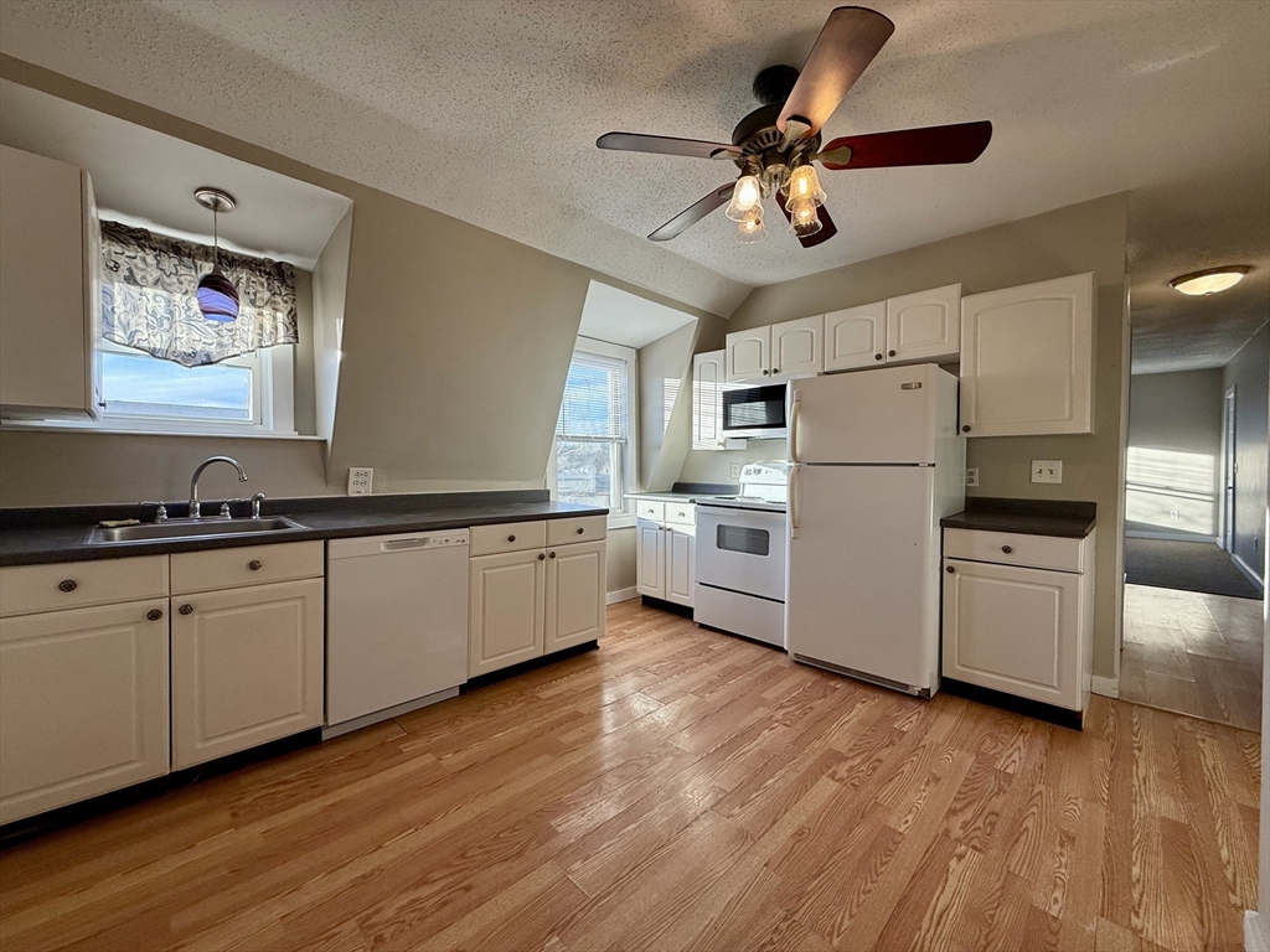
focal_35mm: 14
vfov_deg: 85.7
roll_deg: +0.5
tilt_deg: -0.6
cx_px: 635
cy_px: 476
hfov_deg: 102.1
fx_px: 514
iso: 64
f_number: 2.2
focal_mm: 2.22
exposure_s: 1/146
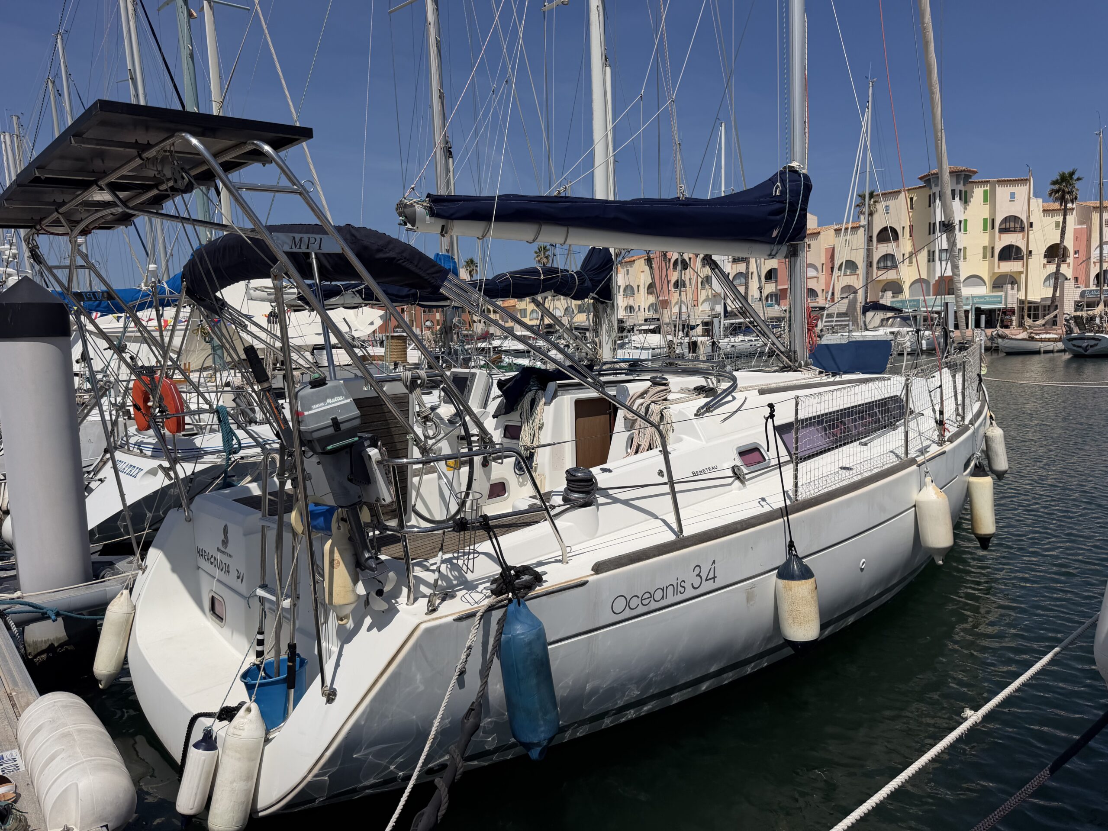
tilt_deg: -5.3
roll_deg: +2.6
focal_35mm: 24
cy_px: 416
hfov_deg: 71.6
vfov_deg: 56.8
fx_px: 768
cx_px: 554
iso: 80
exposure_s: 1/11905
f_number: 1.78
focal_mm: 6.76
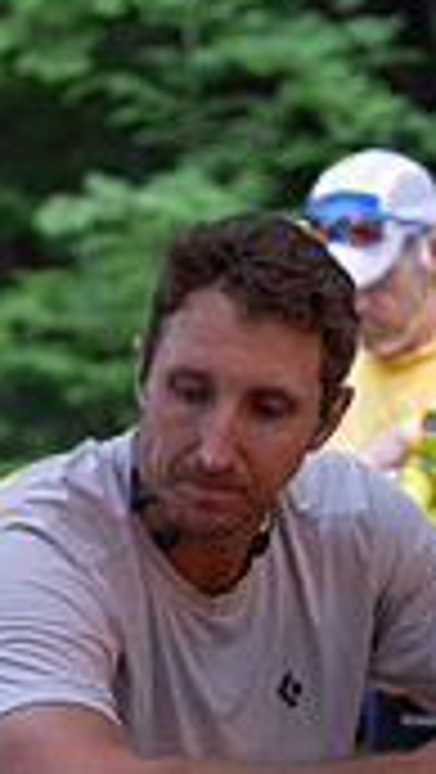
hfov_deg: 6.3
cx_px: 274
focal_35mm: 192
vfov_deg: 11.2
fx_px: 3938
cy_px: 621
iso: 1250
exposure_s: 1/125
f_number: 3.2
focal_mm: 70
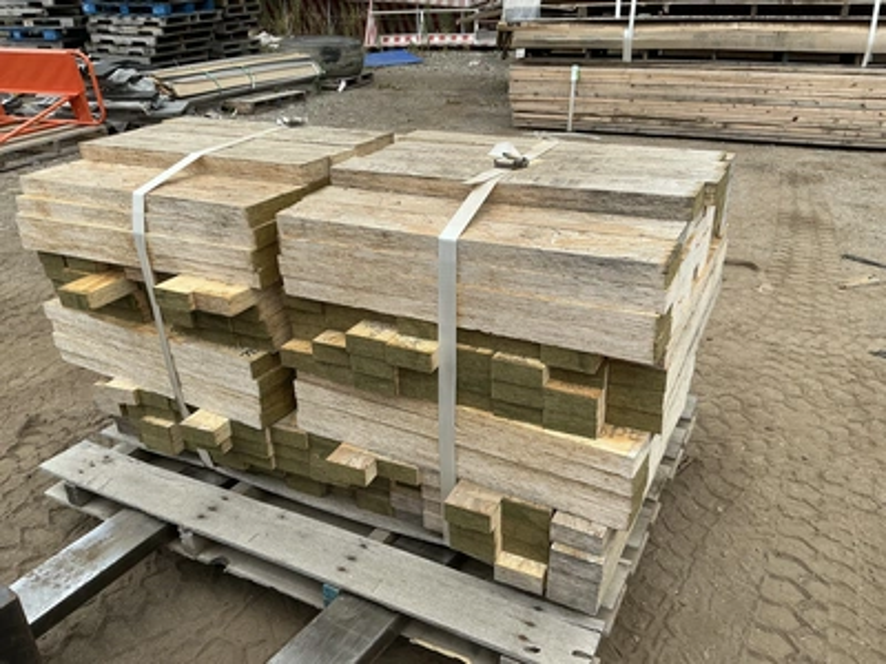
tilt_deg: -24.9
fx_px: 717
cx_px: 443
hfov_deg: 63.4
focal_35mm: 28
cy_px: 332
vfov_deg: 49.7
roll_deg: -1.4
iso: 25
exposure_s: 1/770
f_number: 1.8
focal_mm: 3
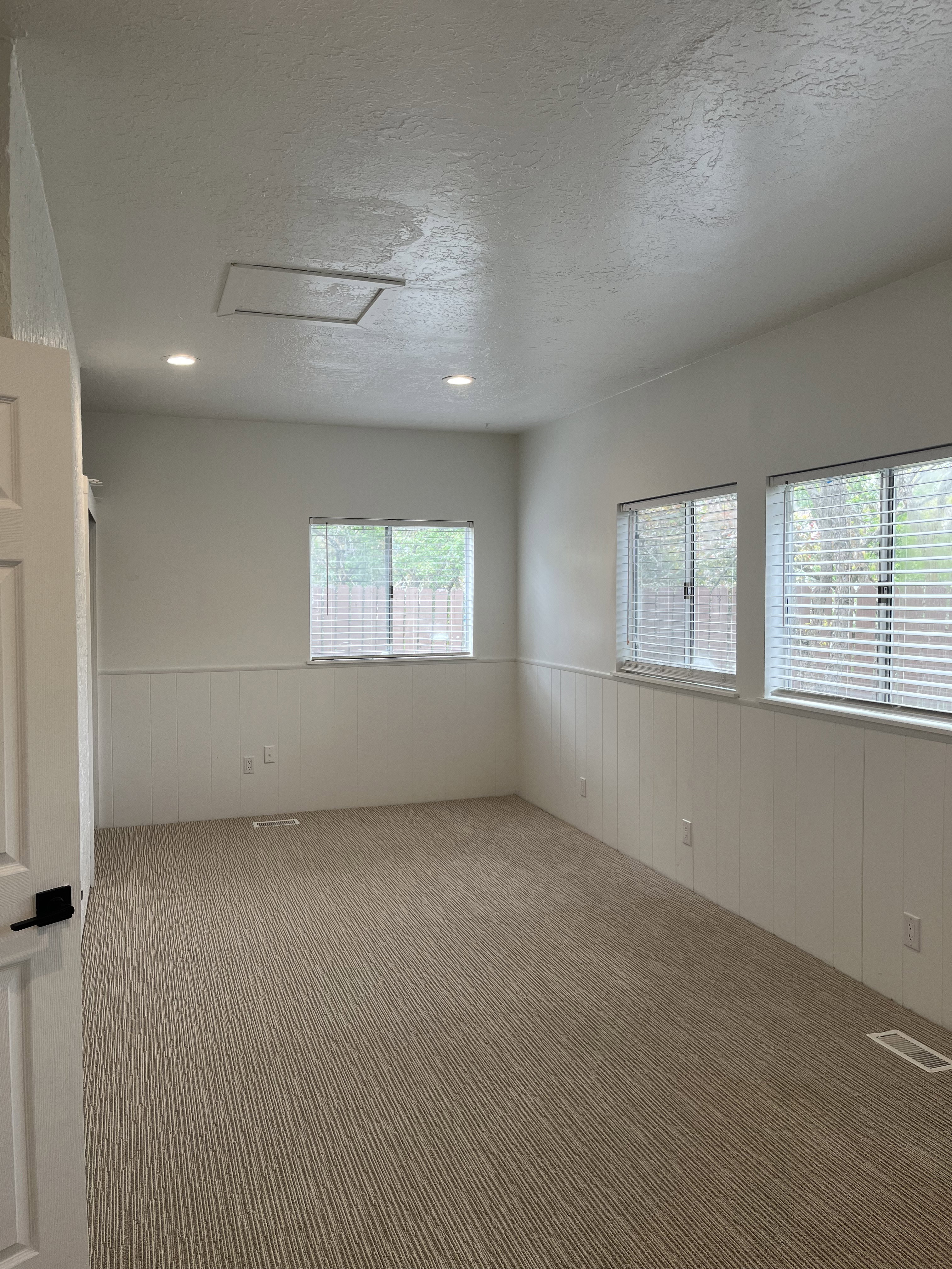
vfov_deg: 67.3
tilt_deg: -3.0
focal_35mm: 26
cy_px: 634
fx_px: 953
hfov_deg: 53.1
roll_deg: +0.2
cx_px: 476
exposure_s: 1/120
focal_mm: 5.1
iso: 80
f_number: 1.6
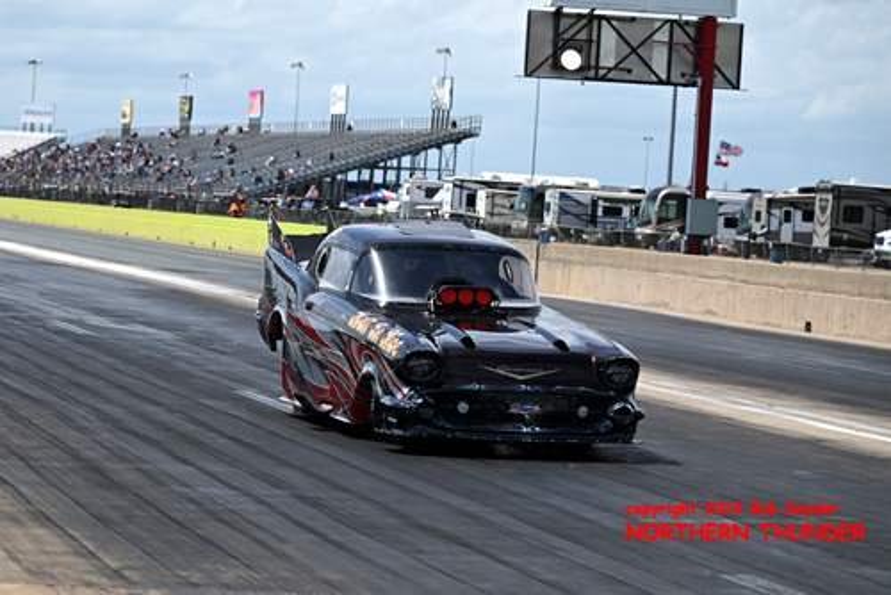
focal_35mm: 115
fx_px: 2848
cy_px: 298
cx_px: 446
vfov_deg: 11.9
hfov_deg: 17.8
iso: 250
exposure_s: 1/2000
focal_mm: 115
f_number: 5.6
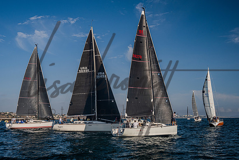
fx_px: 282
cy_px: 87
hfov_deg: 46.0
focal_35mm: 42
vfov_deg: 31.6
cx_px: 120
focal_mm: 39
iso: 400
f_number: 6.3
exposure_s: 1/1600
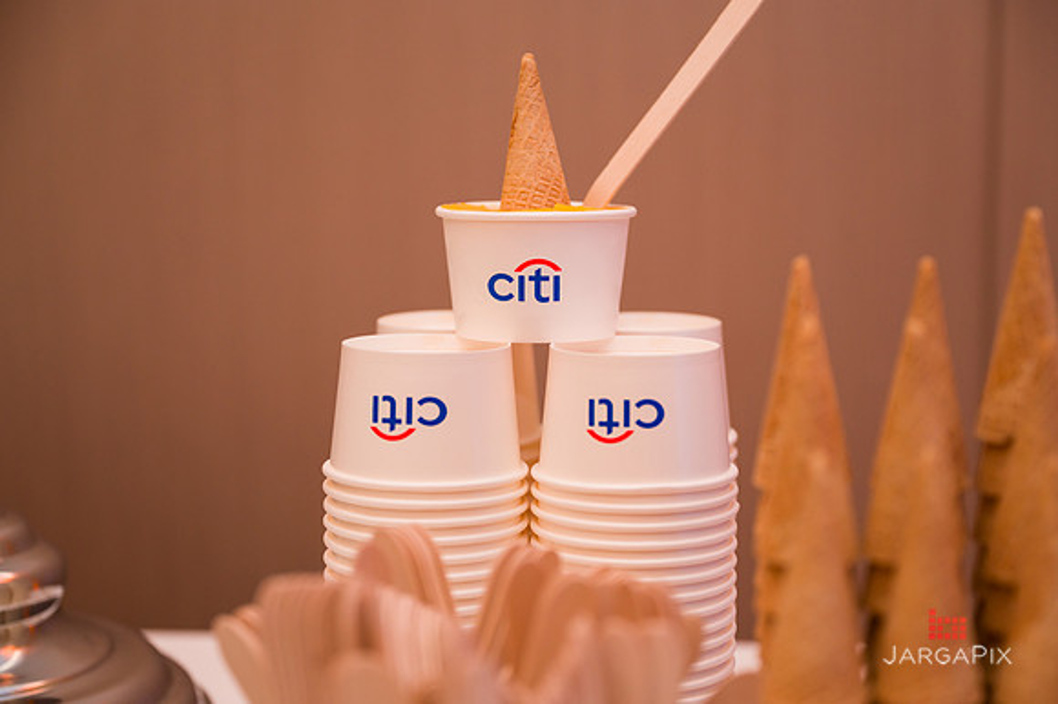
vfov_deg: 22.2
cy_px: 355
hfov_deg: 32.8
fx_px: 1796
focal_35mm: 61
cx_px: 529
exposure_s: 1/160
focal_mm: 60
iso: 800
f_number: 3.2
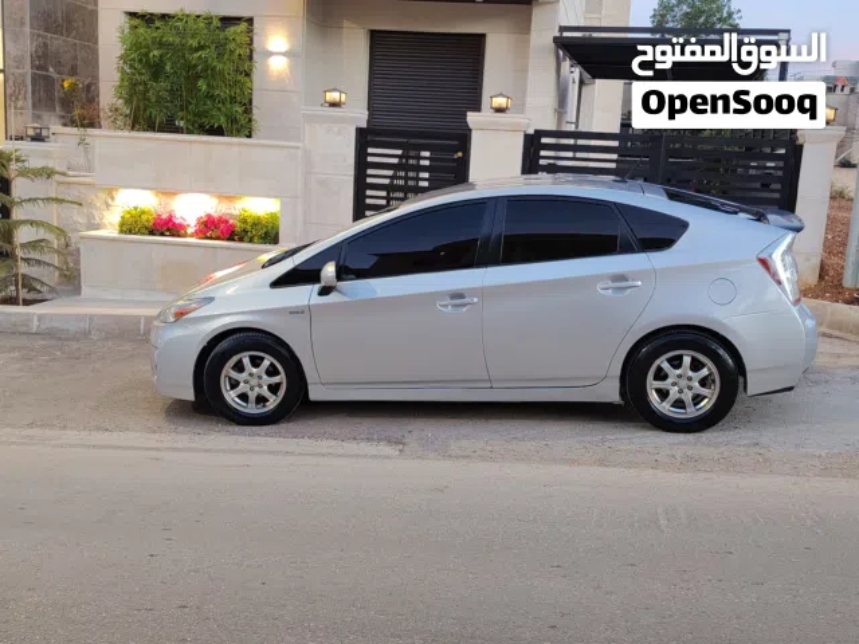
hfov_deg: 51.4
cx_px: 430
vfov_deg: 39.7
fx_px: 893
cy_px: 322
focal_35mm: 36
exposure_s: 1/25
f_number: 1.75
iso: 897
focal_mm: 5.25
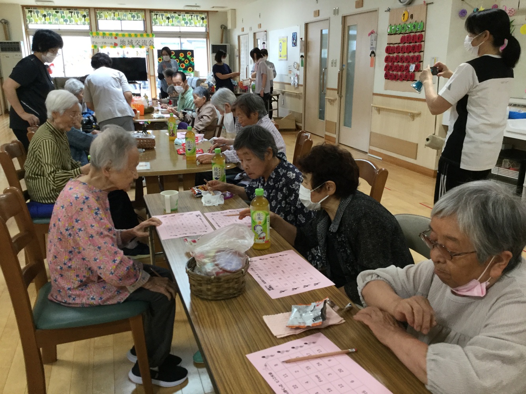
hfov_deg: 58.3
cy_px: 197
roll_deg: -0.8
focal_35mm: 31
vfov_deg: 45.4
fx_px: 471
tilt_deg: -14.9
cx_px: 263
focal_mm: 3.3
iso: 40
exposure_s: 1/30
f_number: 2.4
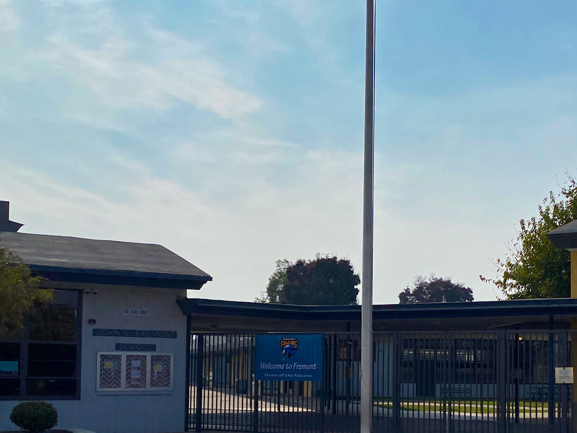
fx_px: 867
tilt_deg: +2.6
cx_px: 344
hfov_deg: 36.7
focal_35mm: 52
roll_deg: +0.0
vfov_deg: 27.5
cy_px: 349
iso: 32
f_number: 1.8
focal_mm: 4.25
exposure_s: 1/14286
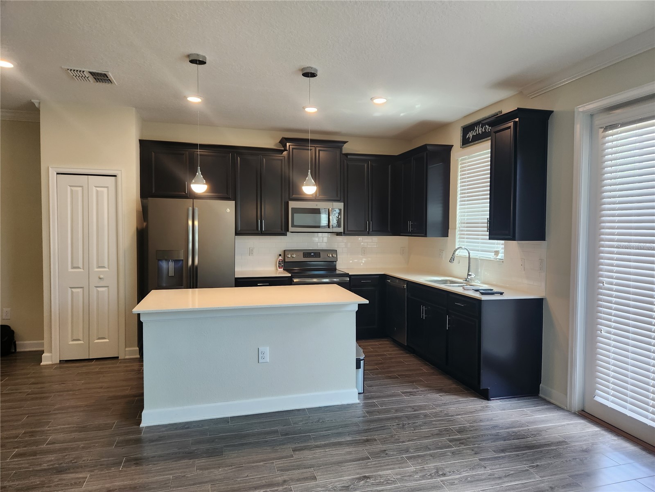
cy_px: 246
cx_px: 328
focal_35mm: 23
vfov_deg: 58.9
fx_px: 435
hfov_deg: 73.9
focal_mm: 5.4
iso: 160
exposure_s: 1/120
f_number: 1.8
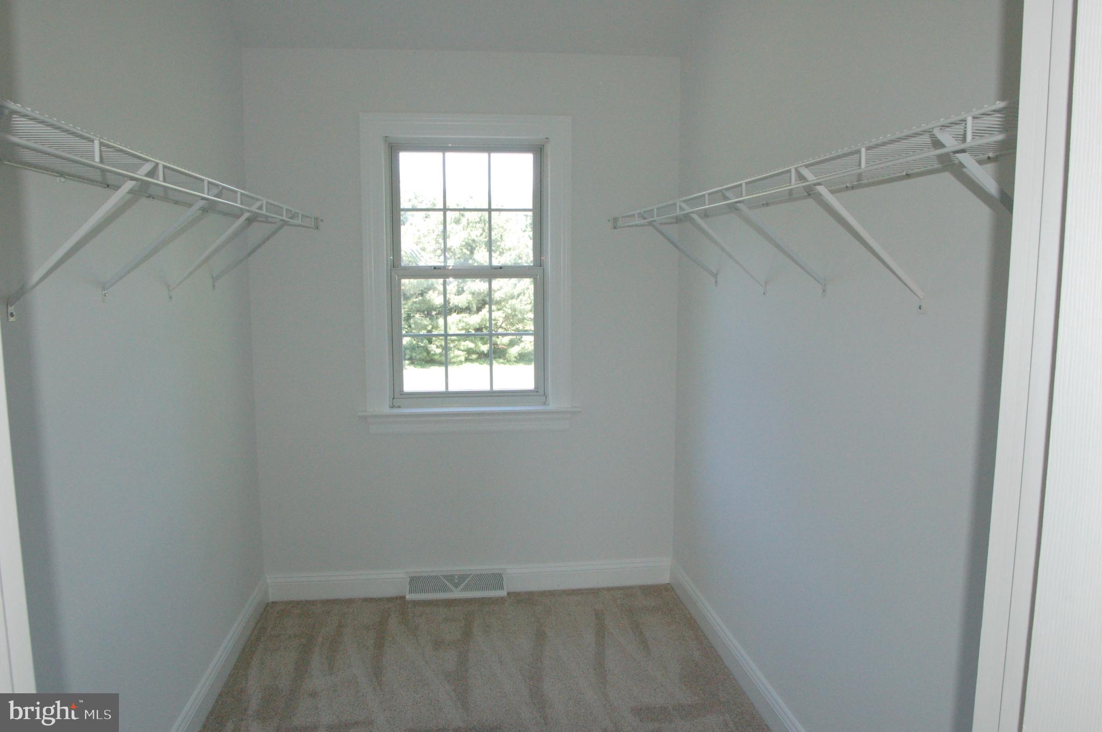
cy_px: 366
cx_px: 551
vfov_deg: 50.3
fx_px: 780
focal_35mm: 26
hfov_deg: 70.5
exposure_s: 1/100
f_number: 9
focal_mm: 17
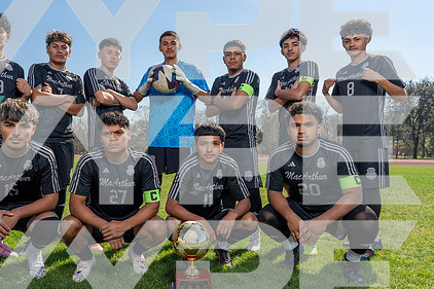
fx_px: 398
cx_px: 159
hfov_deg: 56.5
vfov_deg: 39.9
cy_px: 151
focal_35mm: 33
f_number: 9
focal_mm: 24
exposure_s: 1/200
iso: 100
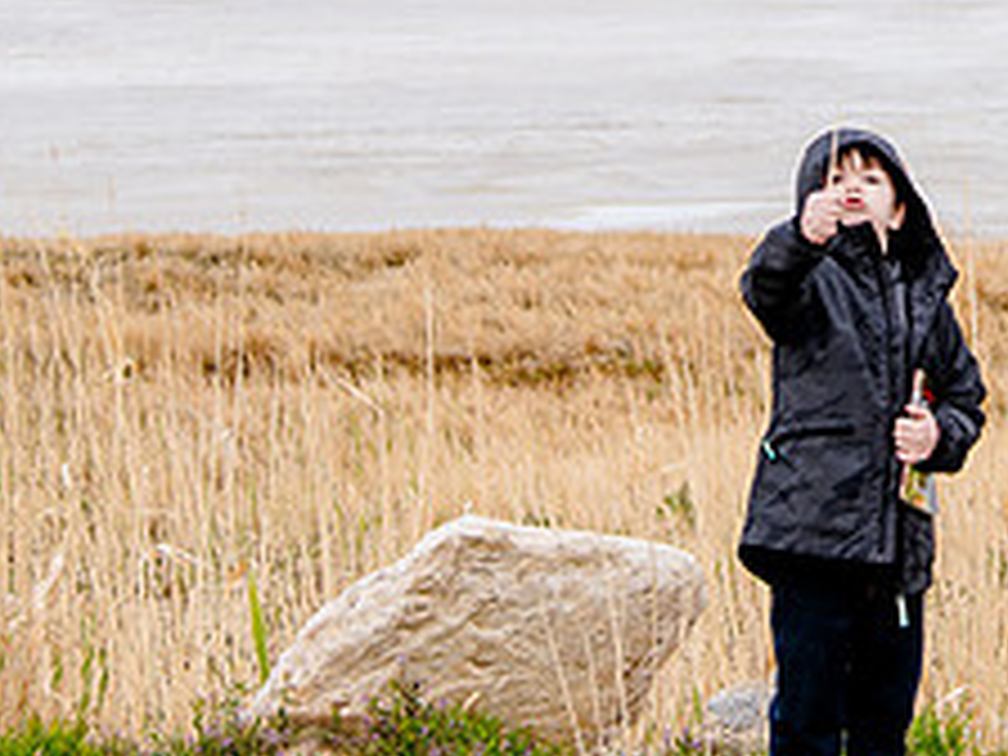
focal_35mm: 171
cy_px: -34
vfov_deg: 8.6
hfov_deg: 11.5
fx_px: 4979
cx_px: 918
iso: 200
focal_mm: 46
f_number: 4
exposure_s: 1/200
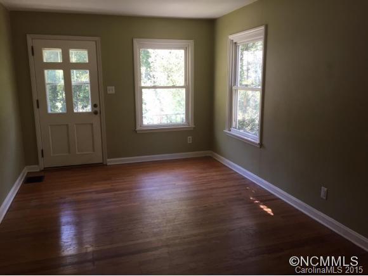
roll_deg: -0.3
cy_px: 138
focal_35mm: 29
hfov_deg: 61.6
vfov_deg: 48.3
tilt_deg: -11.1
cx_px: 184
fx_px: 309
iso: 32
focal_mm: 4.15
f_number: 2.2
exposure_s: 1/30
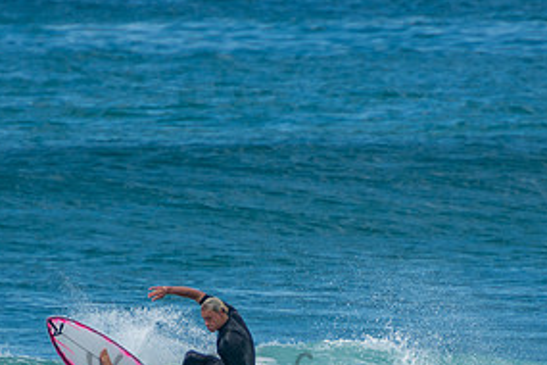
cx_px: 284
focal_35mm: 1223
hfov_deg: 1.7
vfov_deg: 1.1
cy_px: 366
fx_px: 18581
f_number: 5.6
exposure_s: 1/1250
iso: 200
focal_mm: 400
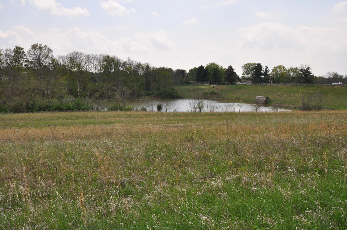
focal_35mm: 33
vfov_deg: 39.9
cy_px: 108
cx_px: 169
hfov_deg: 57.3
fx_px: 318
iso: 200
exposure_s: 1/200
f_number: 13
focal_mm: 20
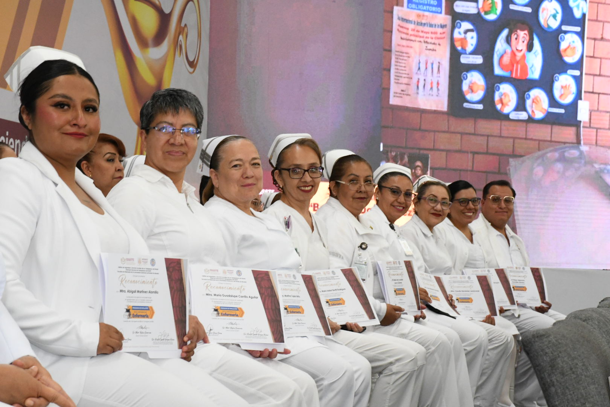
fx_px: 1779
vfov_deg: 13.0
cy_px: 204
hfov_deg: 19.5
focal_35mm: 105
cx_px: 305
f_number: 14
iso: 5000
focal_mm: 70
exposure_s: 1/125
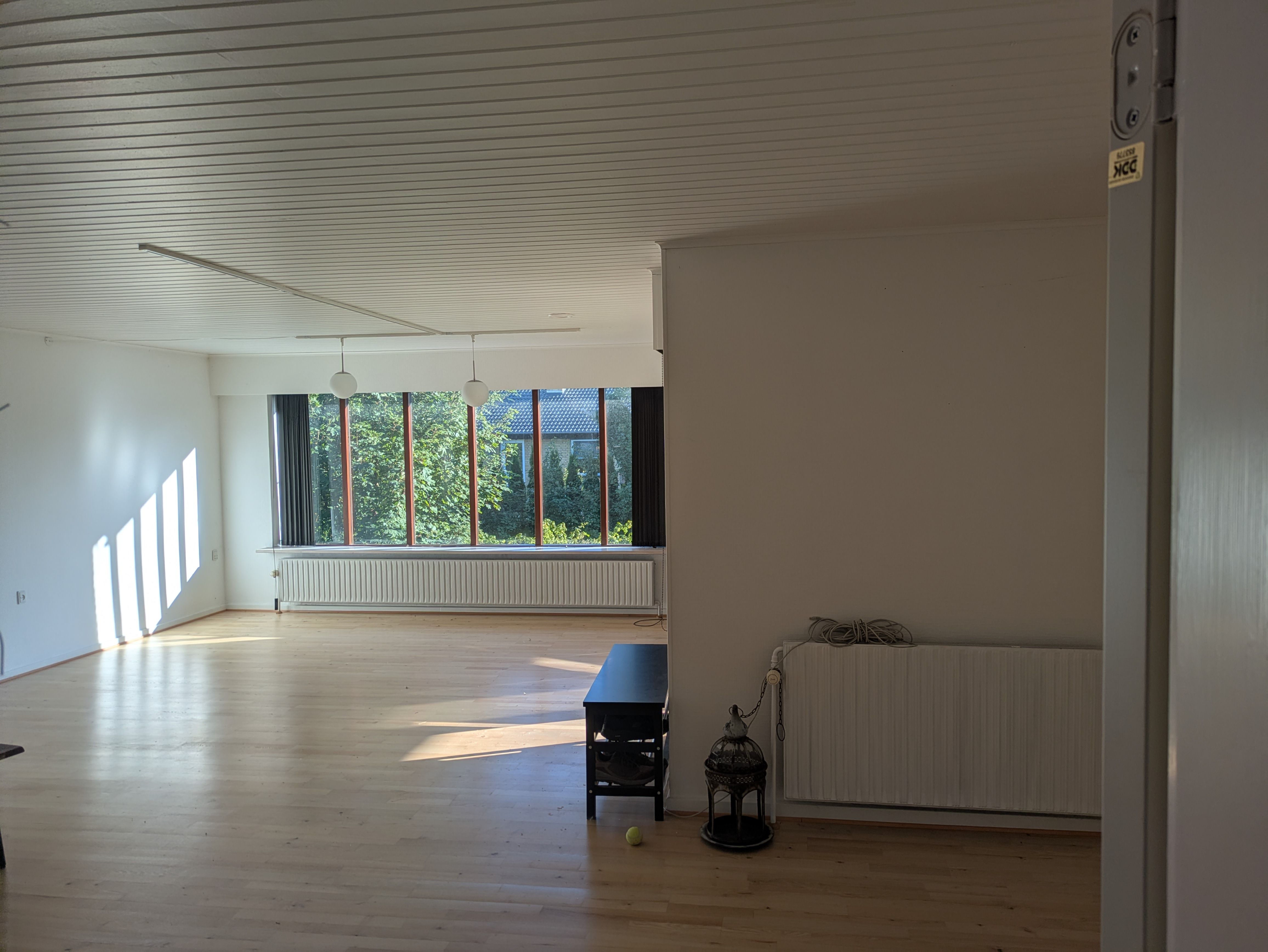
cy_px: 476
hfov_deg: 69.4
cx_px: 634
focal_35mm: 25
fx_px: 916
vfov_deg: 54.9
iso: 50
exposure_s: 1/376
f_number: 1.89
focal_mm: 5.43
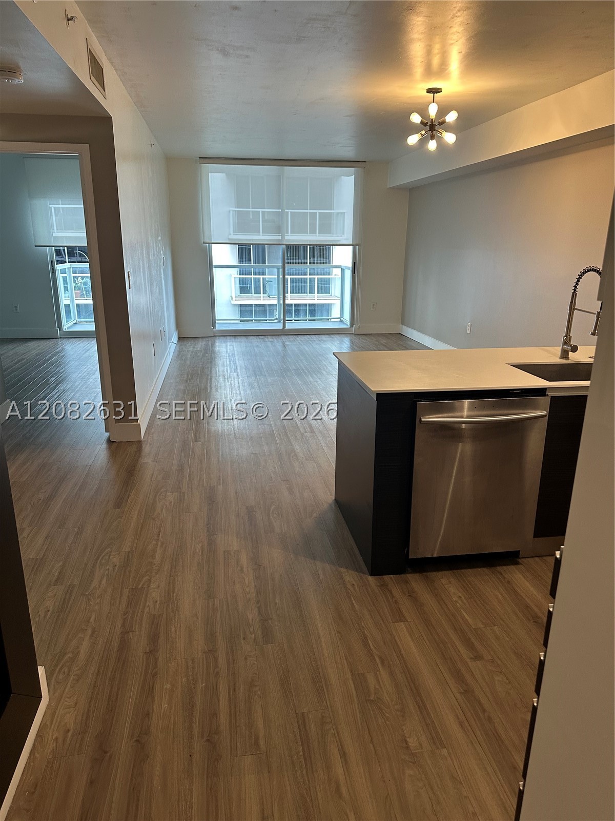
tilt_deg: -16.8
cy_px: 410
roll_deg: -0.9
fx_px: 569
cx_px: 308
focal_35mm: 24
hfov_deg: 56.8
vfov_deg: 71.6
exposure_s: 1/120
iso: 200
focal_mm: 6.86
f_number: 1.78
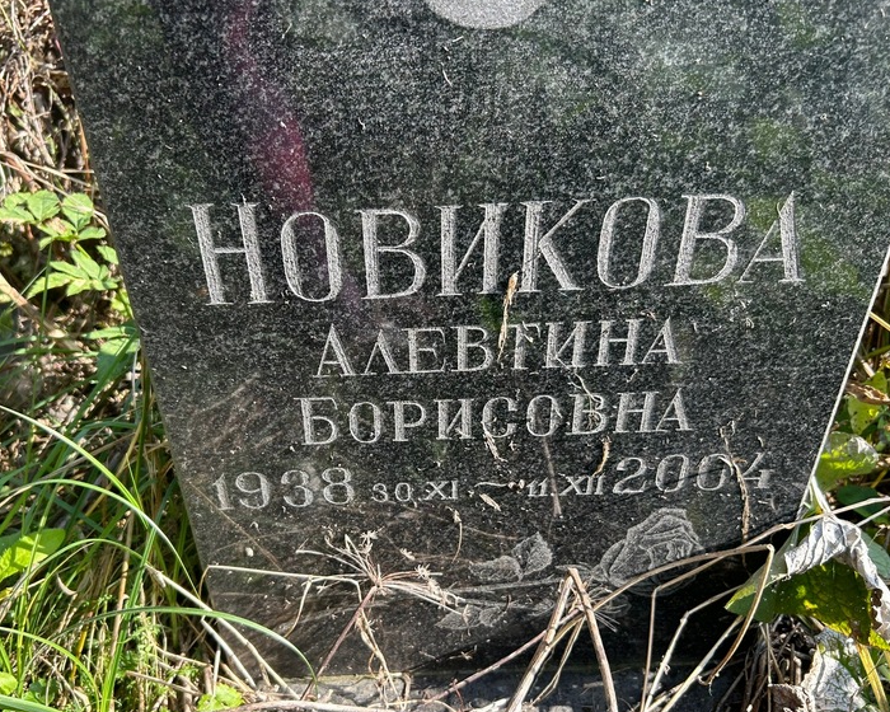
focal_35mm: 29
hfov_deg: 60.3
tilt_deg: -24.7
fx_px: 764
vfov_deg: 49.9
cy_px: 376
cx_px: 399
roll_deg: -4.1
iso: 50
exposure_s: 1/394
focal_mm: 5.7
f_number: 1.5
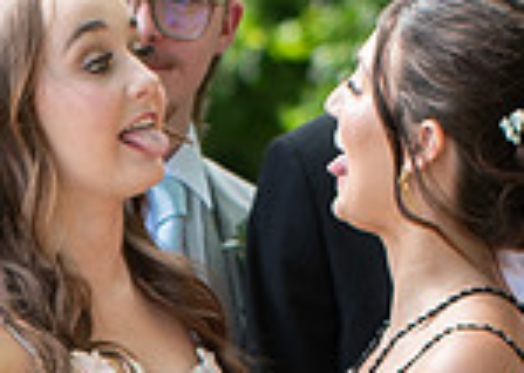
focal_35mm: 590
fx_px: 8768
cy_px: 631
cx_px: -104
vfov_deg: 2.4
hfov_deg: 3.4
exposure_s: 1/400
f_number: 2.8
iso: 100
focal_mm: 70
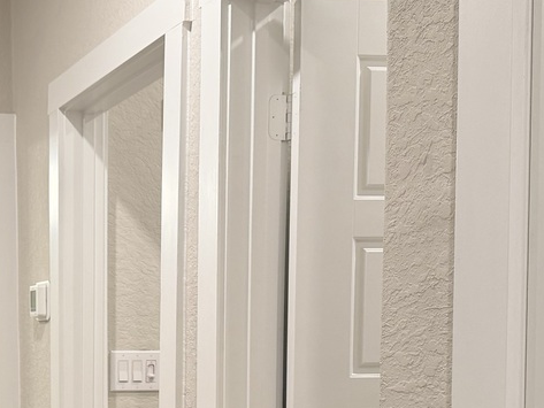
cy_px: 437
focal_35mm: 73
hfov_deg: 25.5
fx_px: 1148
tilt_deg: -4.3
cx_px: 21
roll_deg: +0.7
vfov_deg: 19.4
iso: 200
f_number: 1.78
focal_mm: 6.76
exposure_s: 1/60
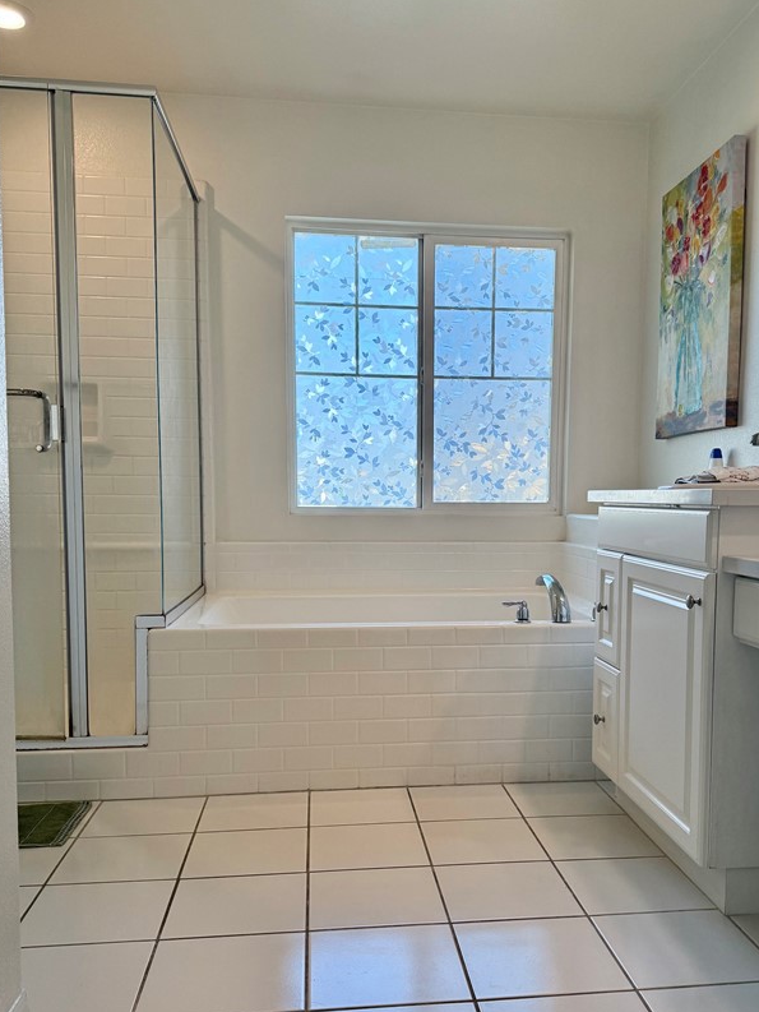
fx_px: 906
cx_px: 434
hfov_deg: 45.3
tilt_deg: -4.6
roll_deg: -1.4
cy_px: 568
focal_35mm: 31
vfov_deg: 58.2
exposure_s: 1/405
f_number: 1.78
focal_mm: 6.76
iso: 100
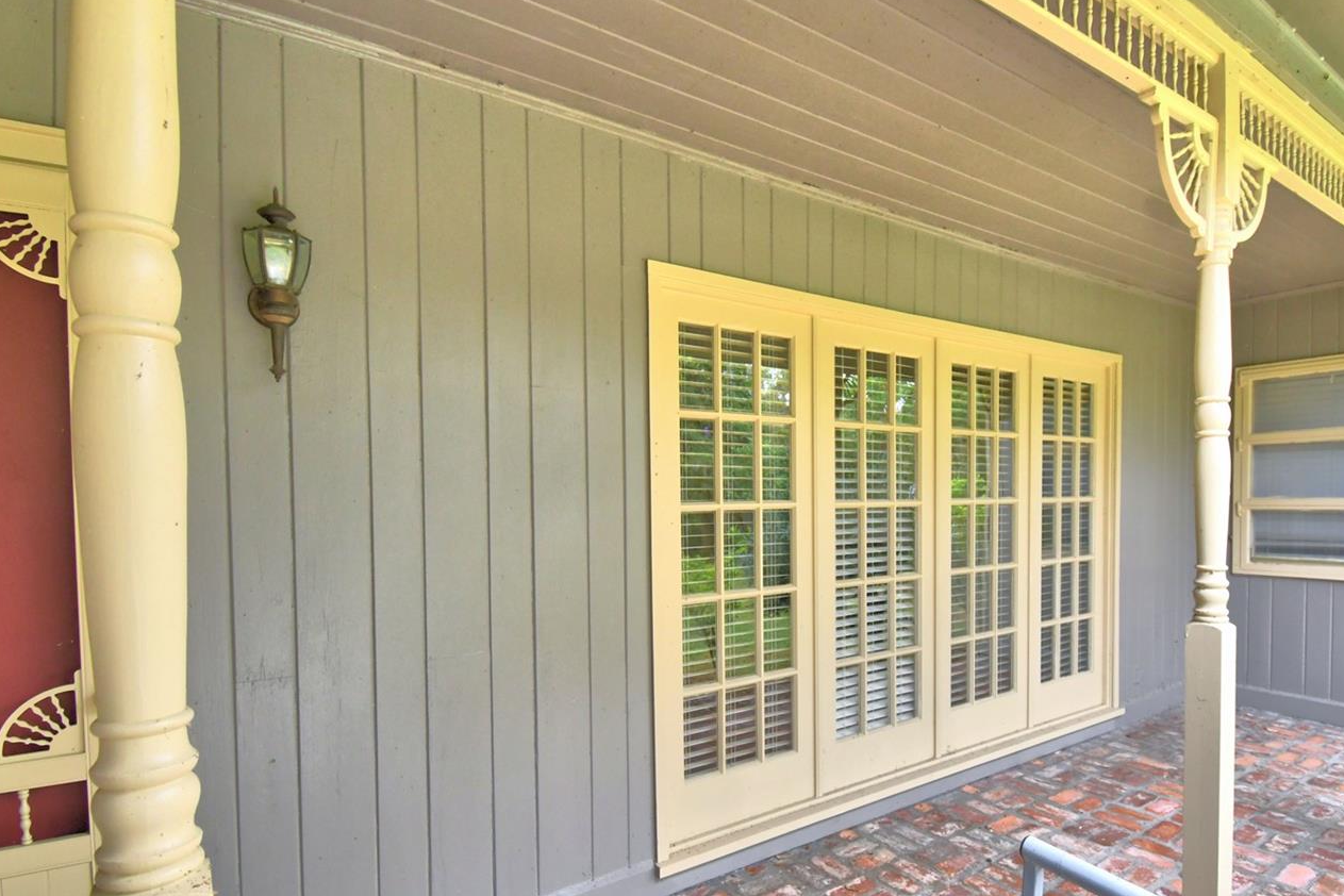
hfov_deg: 86.6
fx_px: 709
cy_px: 528
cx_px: 744
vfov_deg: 64.1
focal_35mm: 19
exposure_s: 1/60
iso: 400
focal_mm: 10
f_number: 4.5
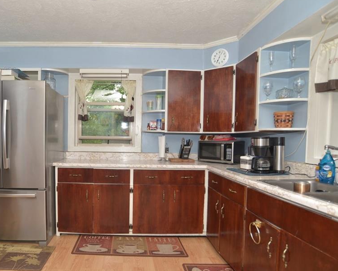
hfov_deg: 71.3
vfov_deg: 60.8
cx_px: 125
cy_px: 147
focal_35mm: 23
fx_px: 230
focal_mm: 18
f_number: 5
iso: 400
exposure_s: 1/125
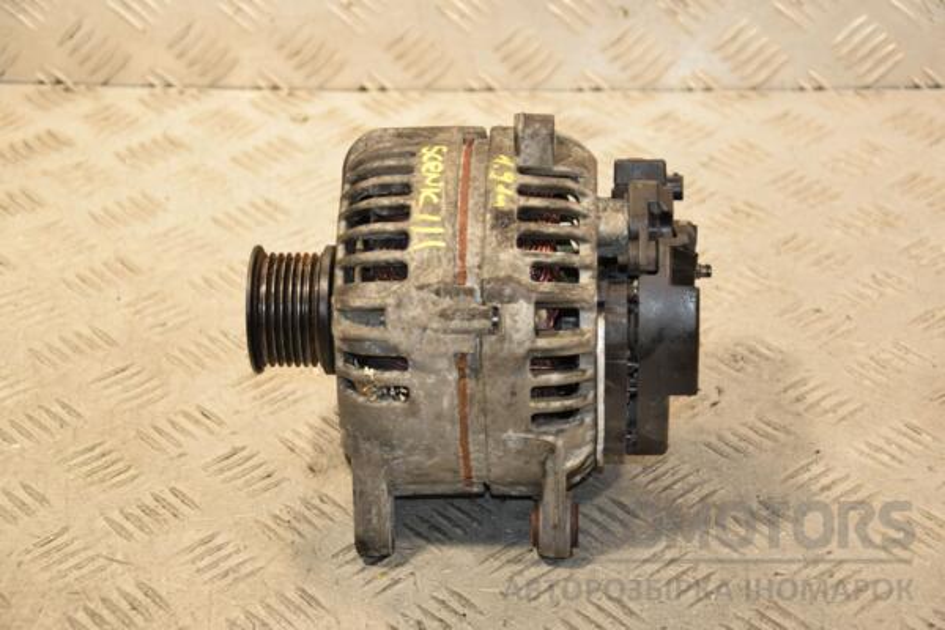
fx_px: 2047
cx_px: 472
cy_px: 315
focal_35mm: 78
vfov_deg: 17.5
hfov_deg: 26.0
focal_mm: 52
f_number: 5.6
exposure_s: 1/200
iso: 800
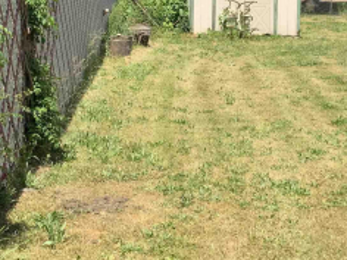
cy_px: 56
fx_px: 822
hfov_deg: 23.8
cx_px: 158
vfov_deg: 17.9
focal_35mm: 82
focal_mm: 3
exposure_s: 1/1035
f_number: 1.8
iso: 16
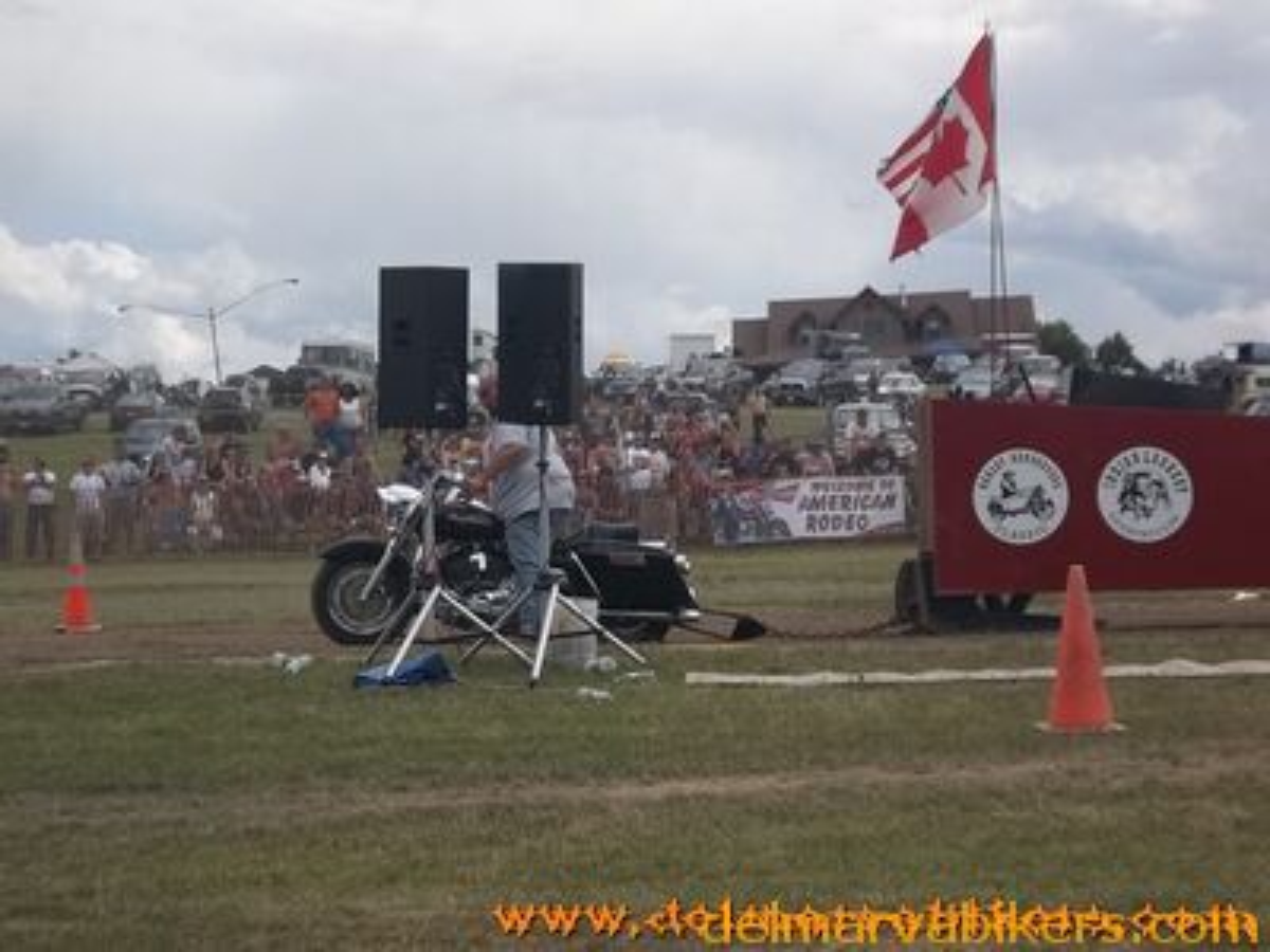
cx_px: 635
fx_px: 2715
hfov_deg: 26.3
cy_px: 476
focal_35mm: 74
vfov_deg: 19.9
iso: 80
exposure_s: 1/160
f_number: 9.8
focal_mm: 13.2
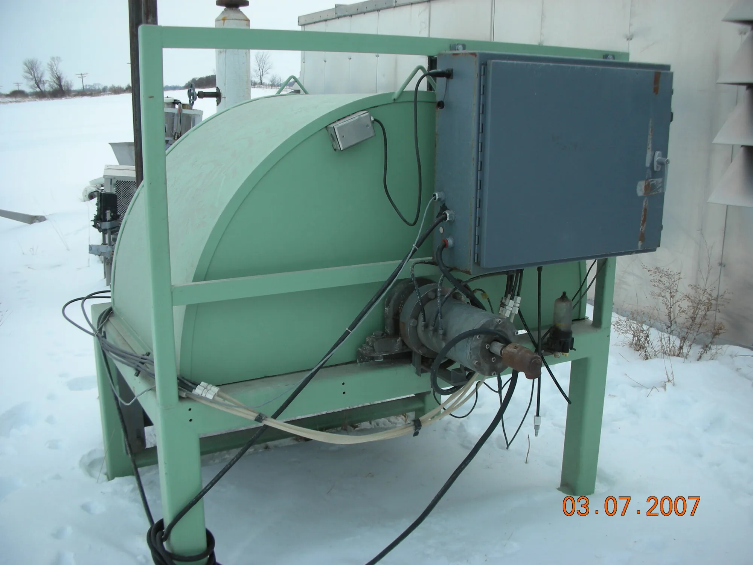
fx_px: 761
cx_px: 376
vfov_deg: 40.7
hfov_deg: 52.6
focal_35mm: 35
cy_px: 282
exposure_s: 1/59.7
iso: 50
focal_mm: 5.8
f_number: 3
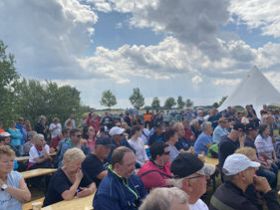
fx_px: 299
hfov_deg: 49.1
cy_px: 118
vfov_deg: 38.6
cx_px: 190
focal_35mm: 37
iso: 32
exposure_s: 1/3401
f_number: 1.8
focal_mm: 4.2
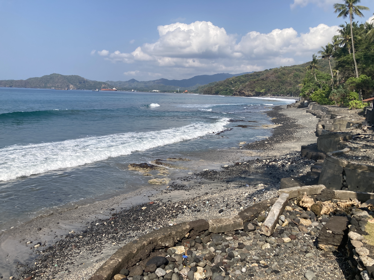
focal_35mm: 28
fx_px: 303
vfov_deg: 49.7
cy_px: 140
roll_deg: -2.3
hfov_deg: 63.4
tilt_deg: -7.8
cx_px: 187
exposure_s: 1/2404
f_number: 1.8
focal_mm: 3.99
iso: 20
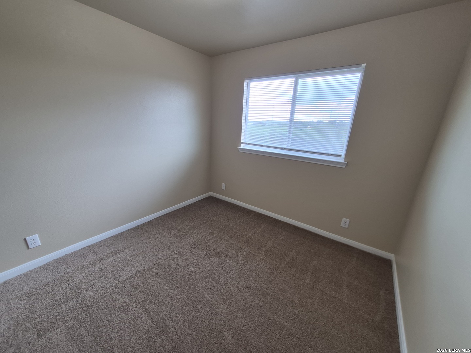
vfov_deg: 89.9
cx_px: 236
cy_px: 176
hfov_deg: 106.2
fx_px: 177
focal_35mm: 13
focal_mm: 1.74
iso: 64
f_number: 2.2
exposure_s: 1/60
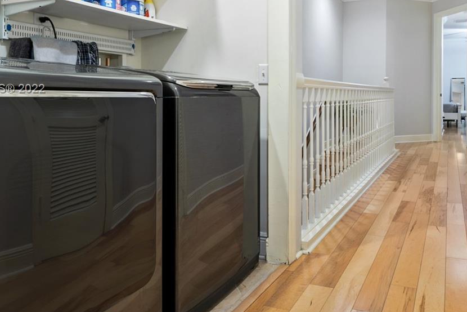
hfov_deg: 65.4
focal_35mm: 27
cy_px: 90
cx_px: 315
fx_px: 350
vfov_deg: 46.7
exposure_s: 2.5
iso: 100
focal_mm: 14
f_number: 11
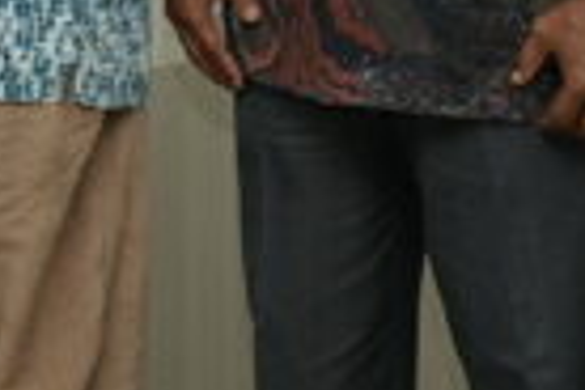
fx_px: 3607
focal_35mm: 222
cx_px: -644
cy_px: -560
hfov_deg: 8.7
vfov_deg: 5.9
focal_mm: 40
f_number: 2.8
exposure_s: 1/125
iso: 500
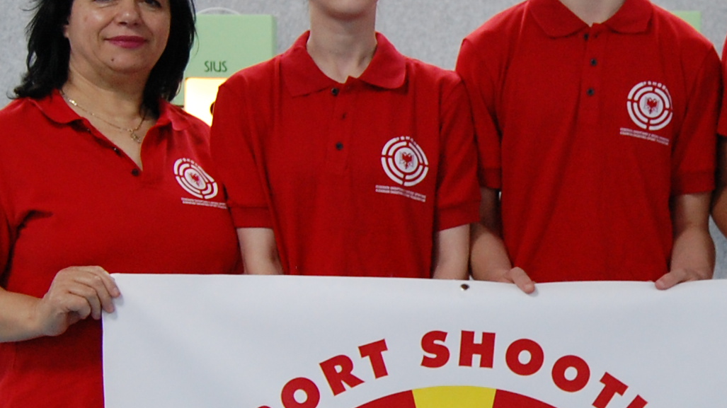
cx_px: 725
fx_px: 1773
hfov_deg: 22.3
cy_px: 347
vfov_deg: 13.1
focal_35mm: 92
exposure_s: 1/80
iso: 800
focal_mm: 20
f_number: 4.5
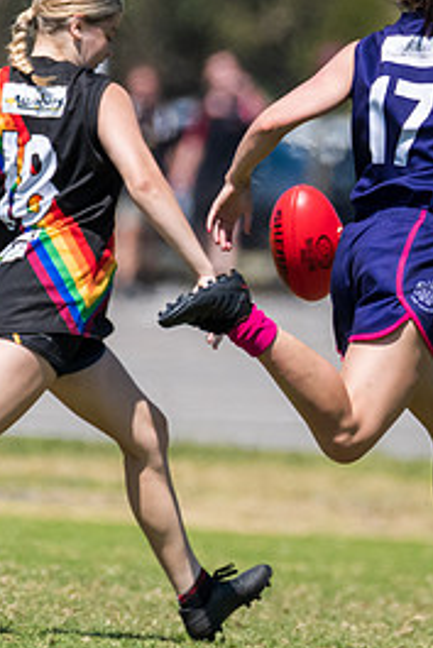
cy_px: 319
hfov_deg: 0.7
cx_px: 587
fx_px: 37078
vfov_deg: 1.0
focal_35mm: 2058
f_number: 6.3
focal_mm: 600
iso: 800
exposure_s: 1/3200
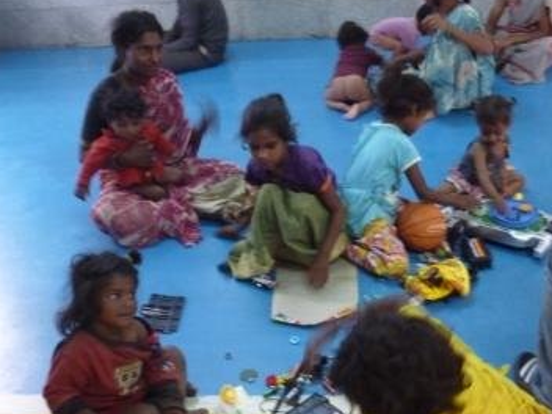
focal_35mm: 42
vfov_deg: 34.2
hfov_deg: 44.5
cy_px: 256
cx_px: 339
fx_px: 670
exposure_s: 1/13
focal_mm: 5.5
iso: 800
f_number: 2.8
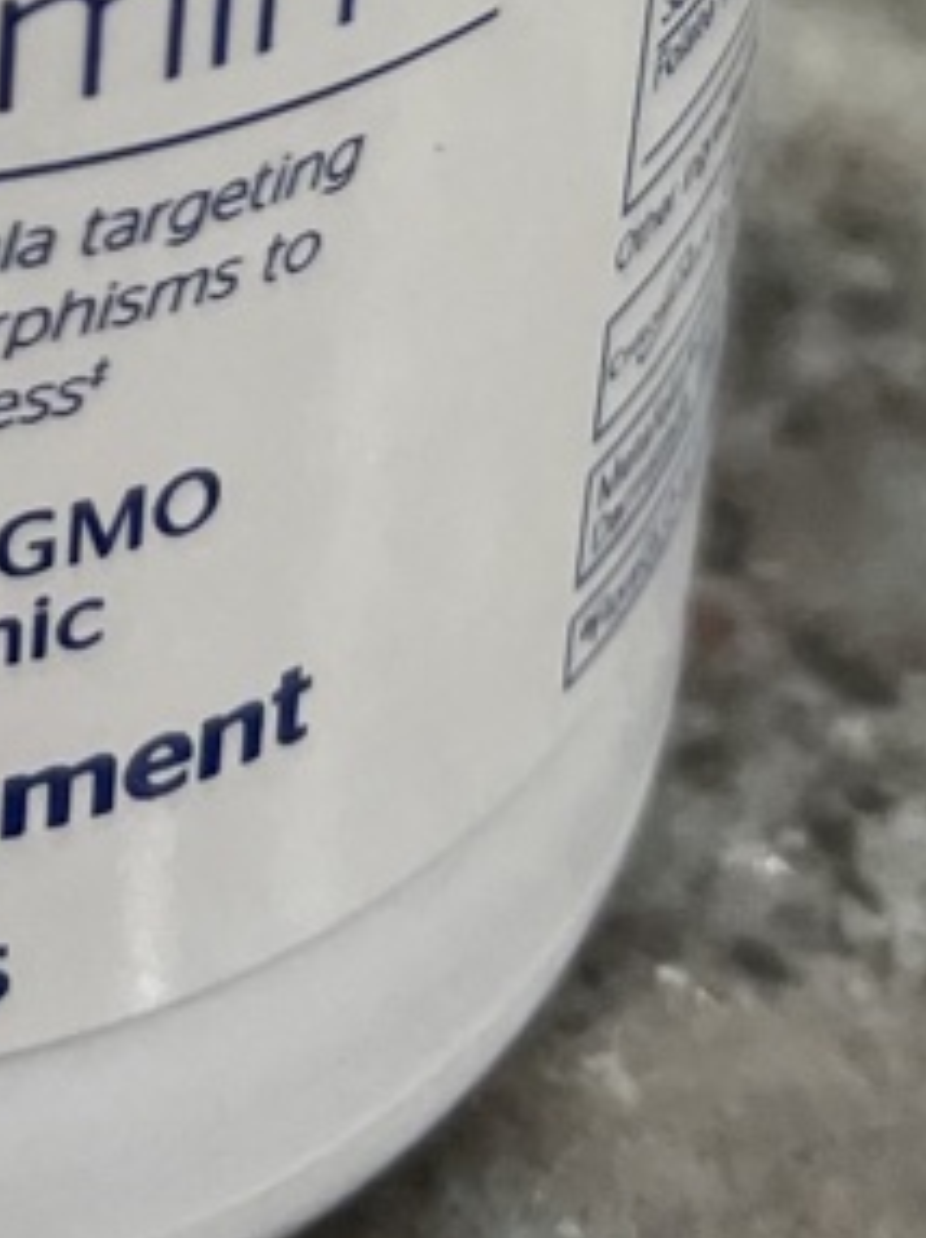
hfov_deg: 10.2
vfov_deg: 11.6
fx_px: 5072
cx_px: -368
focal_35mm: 142
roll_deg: -0.6
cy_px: -1667
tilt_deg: -23.2
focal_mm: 5.1
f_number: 1.6
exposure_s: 1/120
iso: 40
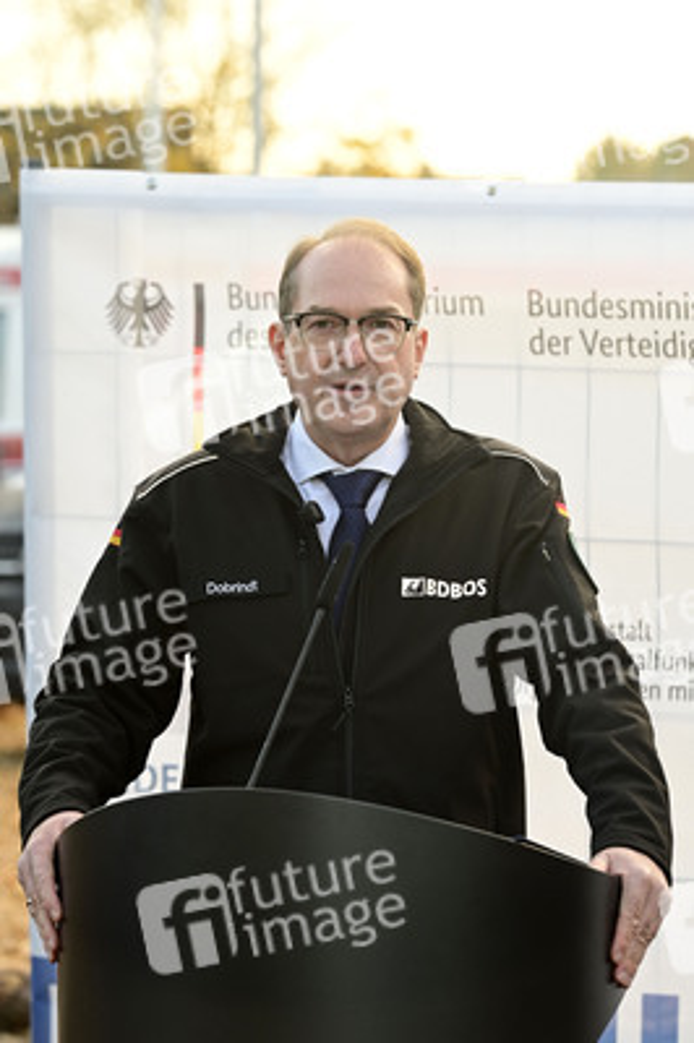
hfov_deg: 9.1
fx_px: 4345
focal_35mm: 150
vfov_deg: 13.7
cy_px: 522
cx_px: 347
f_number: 5.6
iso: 640
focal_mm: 150
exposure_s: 1/160
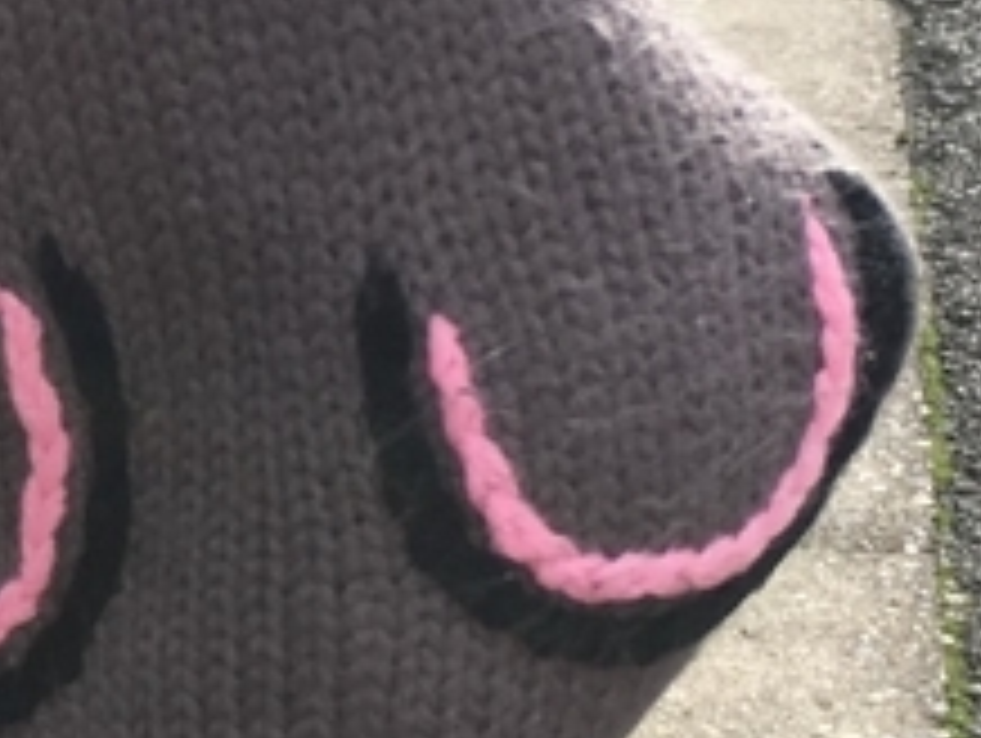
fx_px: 3858
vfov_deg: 10.9
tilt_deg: -18.3
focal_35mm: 136
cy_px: 130
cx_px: -243
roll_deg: -2.1
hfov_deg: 14.0
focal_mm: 4.15
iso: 25
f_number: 2.2
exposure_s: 1/356
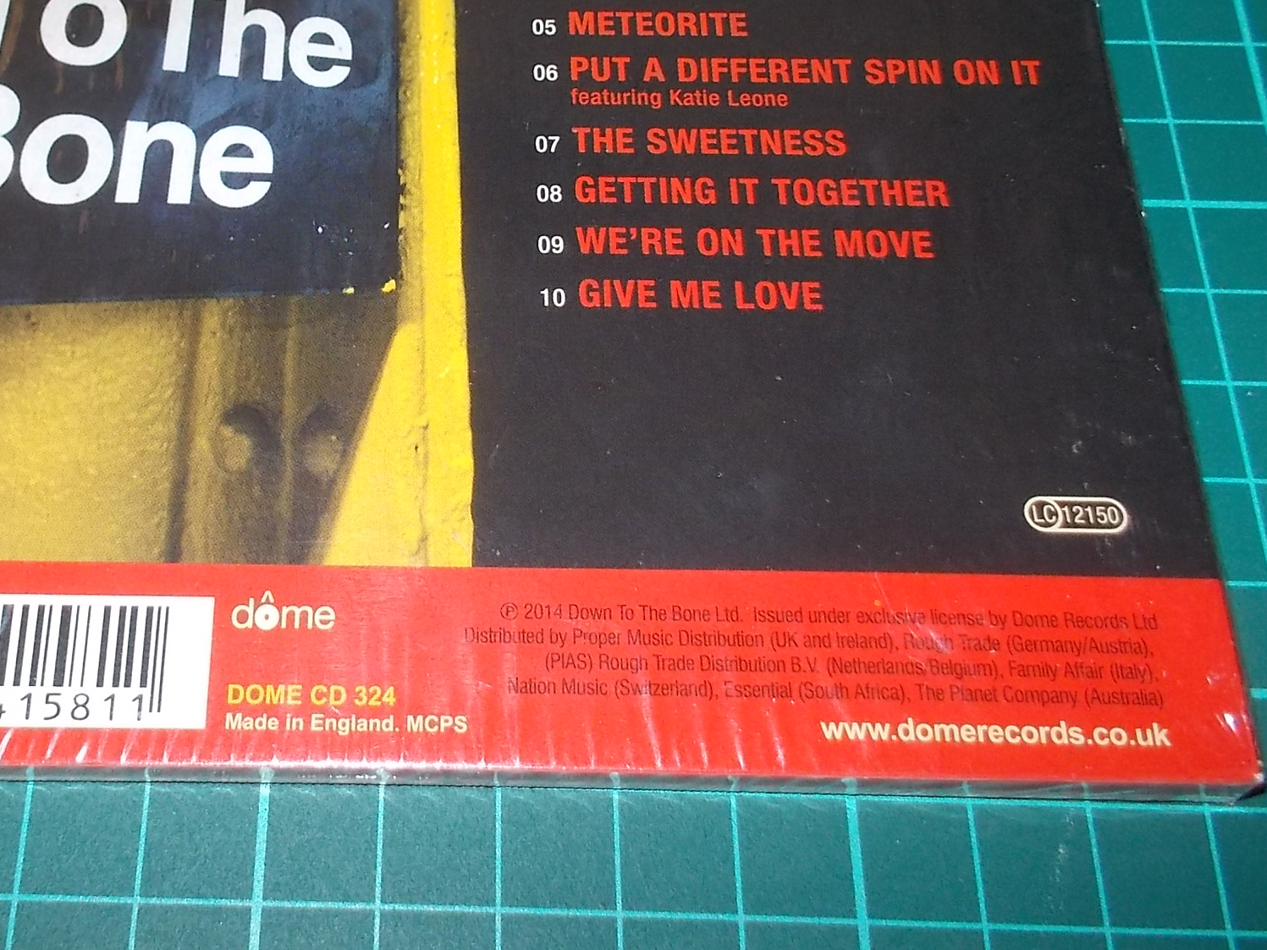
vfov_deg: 32.4
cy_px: 266
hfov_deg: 42.3
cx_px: 405
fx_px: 1611
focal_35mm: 44
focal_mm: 4.1
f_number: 3.3
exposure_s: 1/30
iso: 200
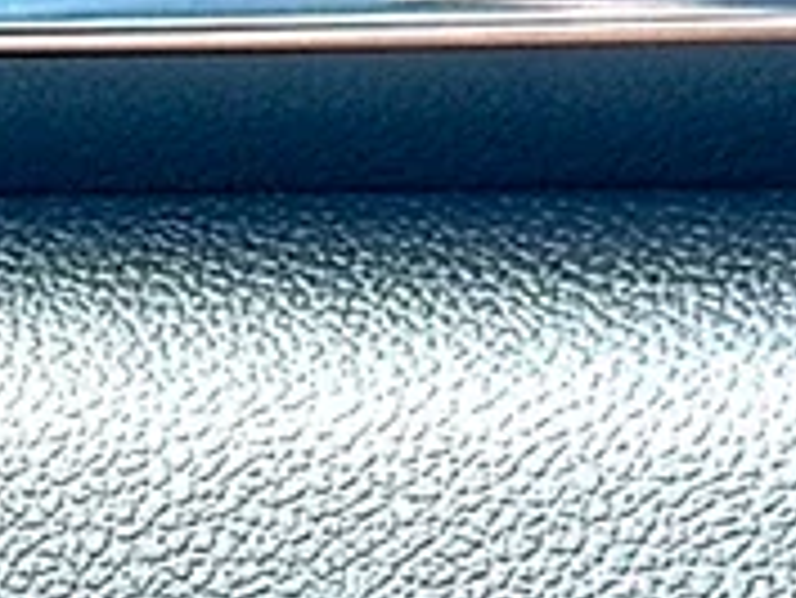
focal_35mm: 158
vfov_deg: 9.2
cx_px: -252
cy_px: 906
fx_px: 3636
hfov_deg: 12.1
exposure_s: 1/40
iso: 64
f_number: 1.78
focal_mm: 6.86
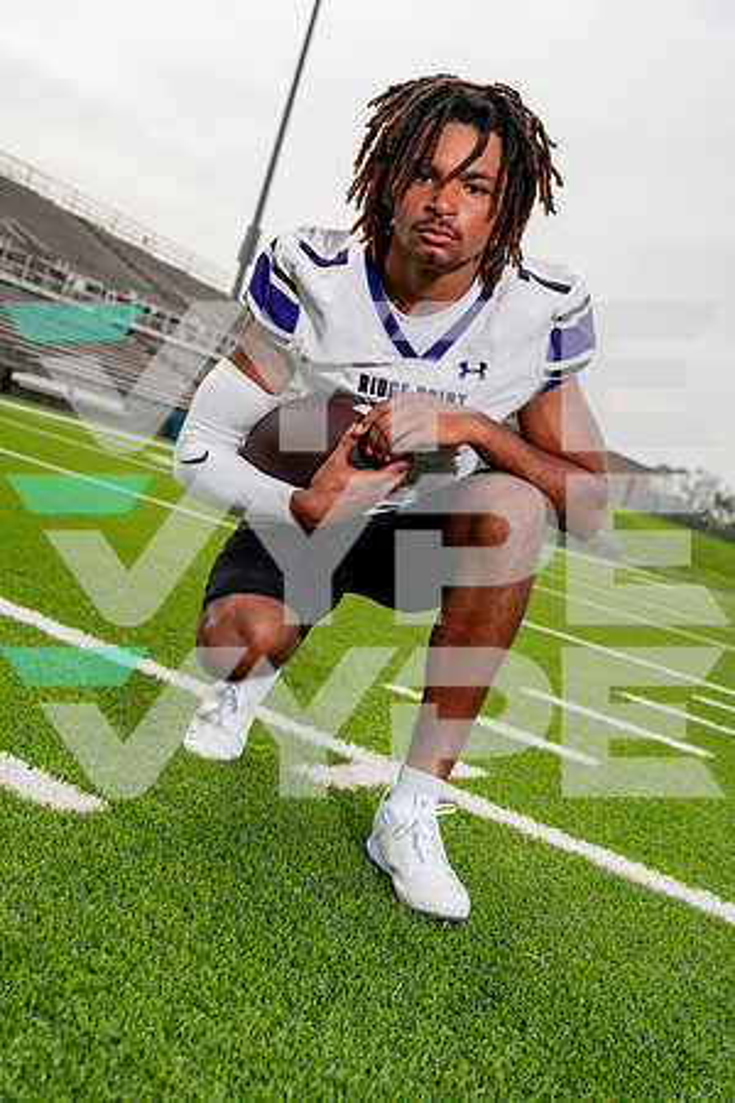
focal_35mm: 44
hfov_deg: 30.5
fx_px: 1347
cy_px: 552
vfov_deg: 44.5
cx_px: 368
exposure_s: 1/640
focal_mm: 44
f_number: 5.6
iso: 100
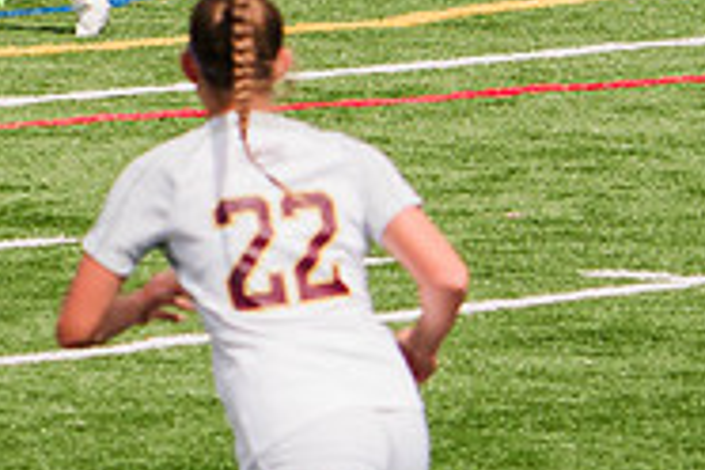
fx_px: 23655
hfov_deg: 1.7
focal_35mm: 1208
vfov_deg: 1.1
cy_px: -164
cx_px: 28
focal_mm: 257
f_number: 5.6
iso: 200
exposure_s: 1/1600
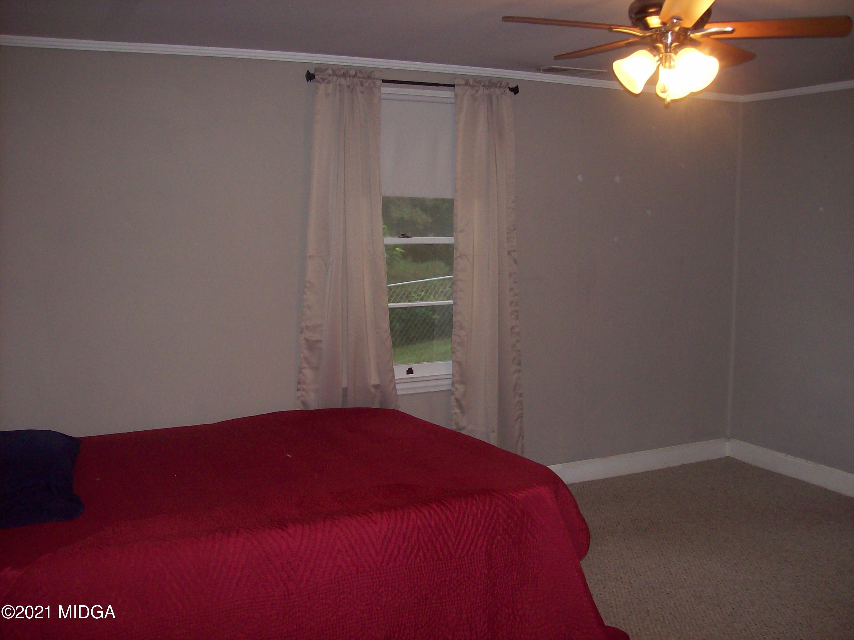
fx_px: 888
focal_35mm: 36
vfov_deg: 39.6
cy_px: 320
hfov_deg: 51.4
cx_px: 427
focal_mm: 6
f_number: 2.7
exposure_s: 1/64
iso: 80
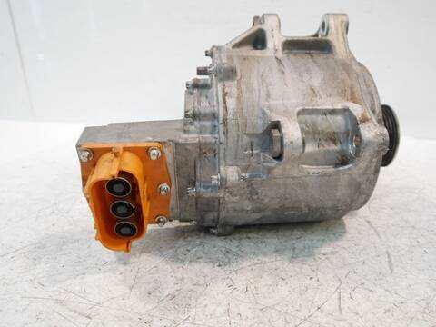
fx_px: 378
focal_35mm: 30
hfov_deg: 60.0
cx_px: 218
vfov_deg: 46.8
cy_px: 164
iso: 1250
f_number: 3.6
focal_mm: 15
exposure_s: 1/125
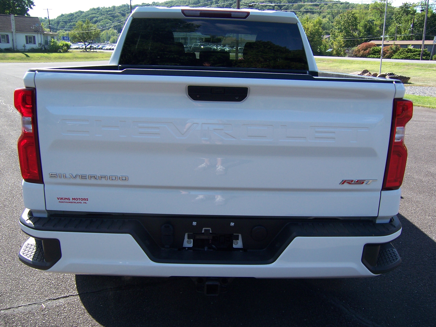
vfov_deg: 42.9
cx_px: 218
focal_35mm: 33
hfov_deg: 55.4
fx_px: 416
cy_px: 164
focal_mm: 5.5
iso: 80
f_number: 3.4
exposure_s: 1/350
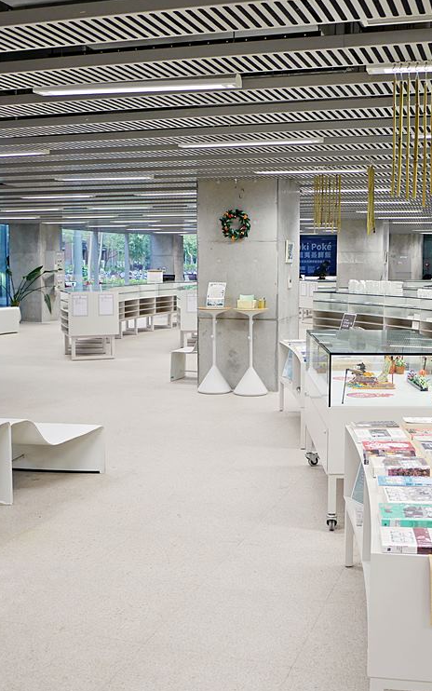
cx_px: 263
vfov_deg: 49.3
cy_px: 346
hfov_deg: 31.9
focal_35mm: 40
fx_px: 753
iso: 200
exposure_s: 1/60
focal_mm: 14
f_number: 2.5
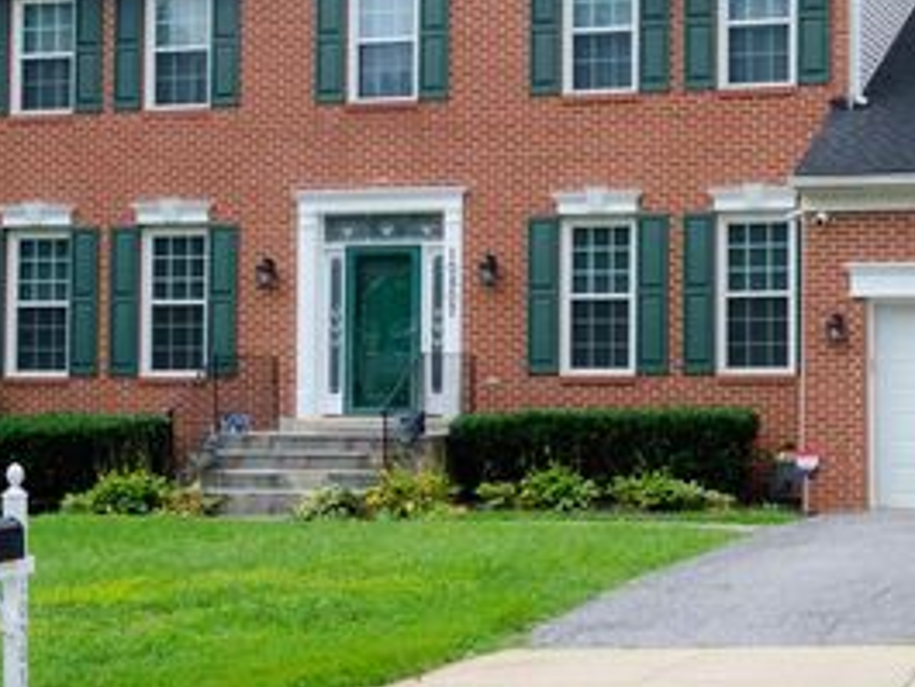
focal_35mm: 76
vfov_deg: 19.4
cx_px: 732
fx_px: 2010
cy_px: 323
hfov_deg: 25.2
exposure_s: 1/500
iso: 1250
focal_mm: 28
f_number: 16
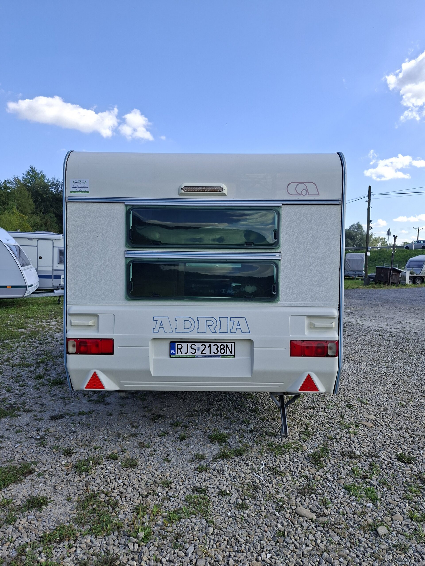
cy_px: 283
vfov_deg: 73.9
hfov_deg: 58.9
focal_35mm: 23
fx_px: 377
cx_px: 212
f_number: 1.8
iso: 40
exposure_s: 1/1122
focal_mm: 5.54
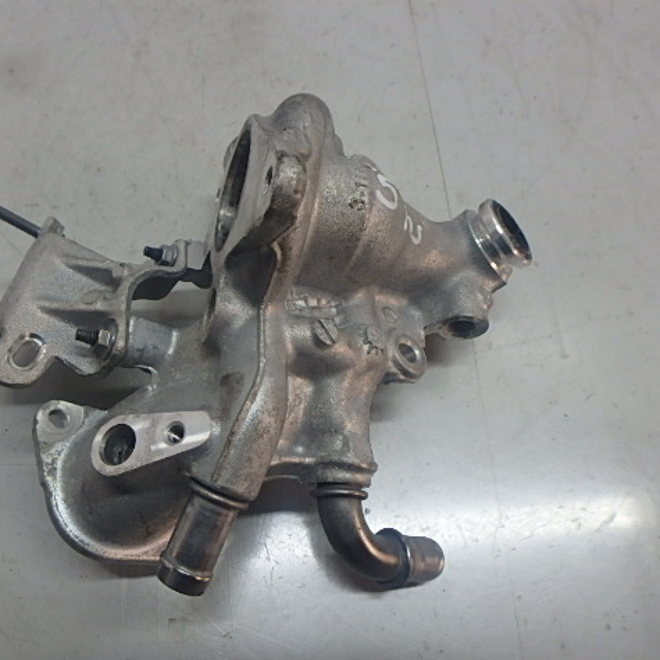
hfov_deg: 62.4
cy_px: 329
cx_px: 263
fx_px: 539
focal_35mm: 25
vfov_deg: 62.9
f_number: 3.5
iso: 200
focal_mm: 3.7
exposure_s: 1/50
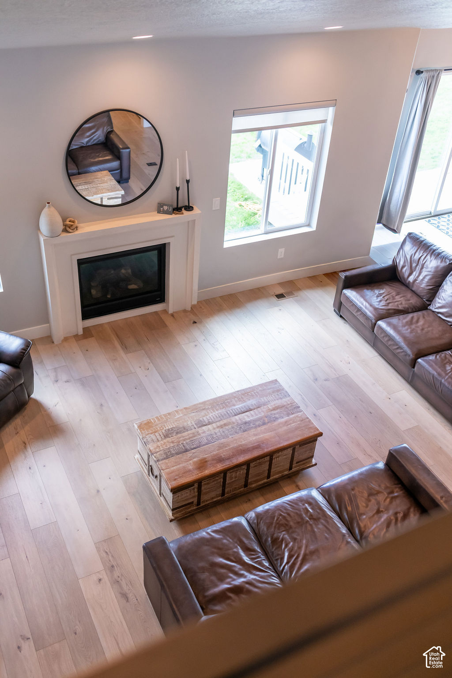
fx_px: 659
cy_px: 339
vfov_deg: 54.4
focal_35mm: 35
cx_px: 226
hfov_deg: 37.9
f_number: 3.2
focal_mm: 35
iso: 1600
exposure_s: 1/250
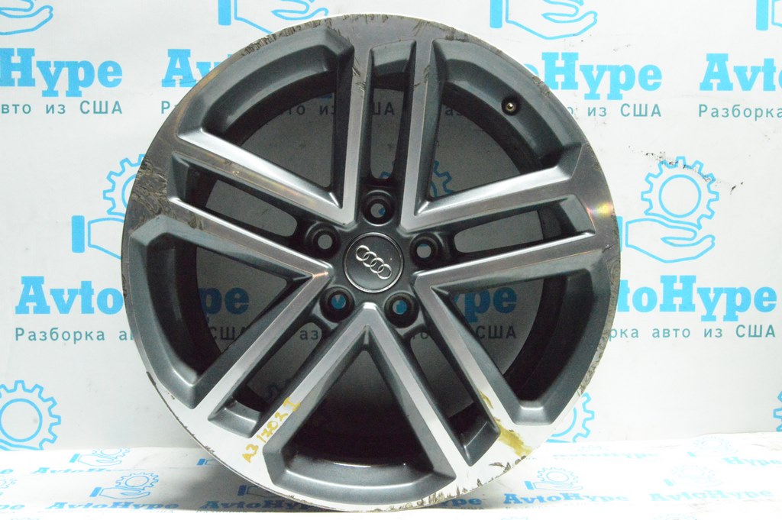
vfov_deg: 38.3
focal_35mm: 34
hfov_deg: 55.1
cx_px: 391
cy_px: 260
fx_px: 749
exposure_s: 1/60
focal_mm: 23
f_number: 20
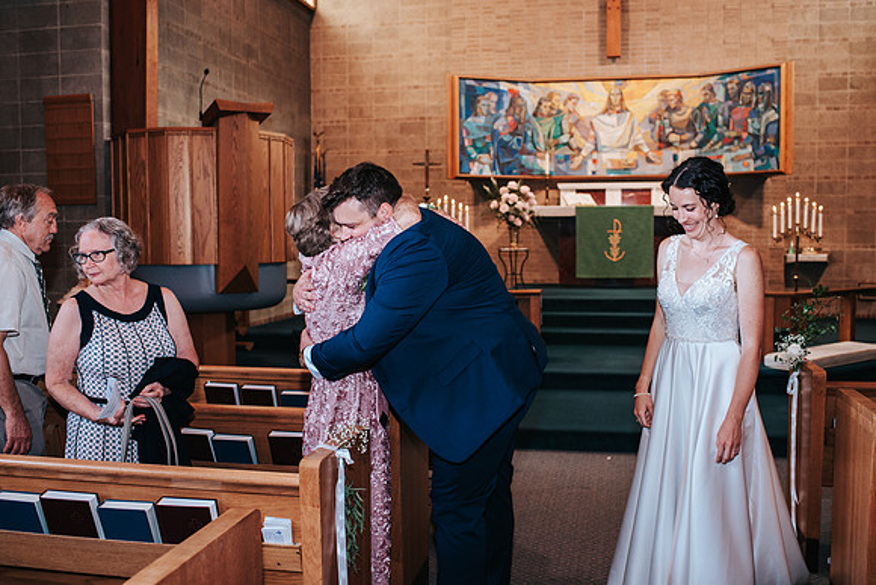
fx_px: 868
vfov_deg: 37.2
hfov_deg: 53.5
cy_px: 292
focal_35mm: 36
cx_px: 438
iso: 1000
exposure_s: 1/125
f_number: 3.2
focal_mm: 35
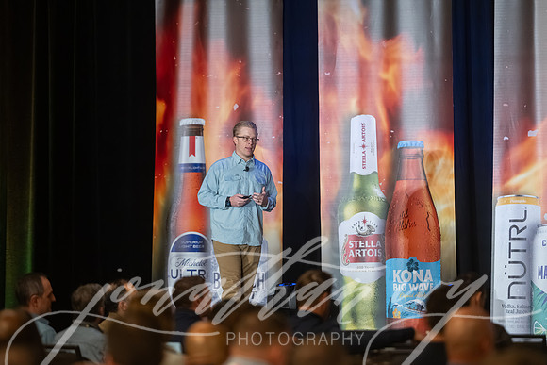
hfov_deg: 10.1
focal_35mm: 205
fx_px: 3110
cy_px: 182
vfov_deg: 6.7
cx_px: 274
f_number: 2.8
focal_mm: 200
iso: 4500
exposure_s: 1/200
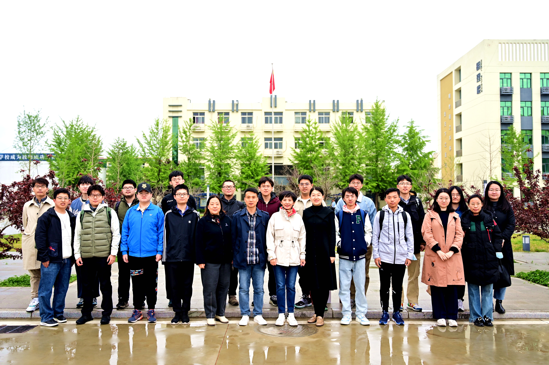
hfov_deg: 58.0
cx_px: 274
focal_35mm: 32
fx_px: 495
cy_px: 182
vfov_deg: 40.5
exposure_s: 1/200
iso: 250
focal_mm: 32.5
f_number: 4
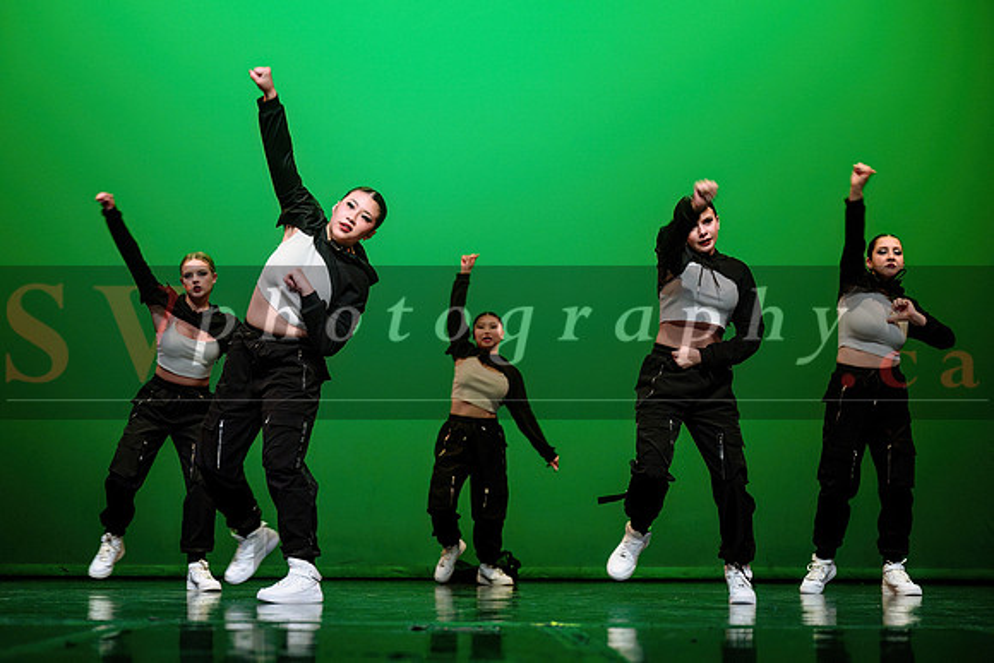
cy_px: 348
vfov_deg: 20.1
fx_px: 1873
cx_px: 461
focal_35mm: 68
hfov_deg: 29.7
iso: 2000
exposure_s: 1/270
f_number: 2.8
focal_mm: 62
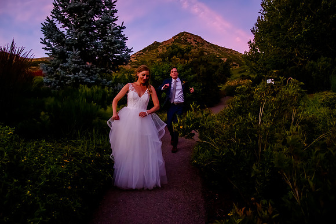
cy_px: 111
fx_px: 251
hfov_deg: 67.6
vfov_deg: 48.2
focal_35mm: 27
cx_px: 159
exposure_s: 1/800
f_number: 4.5
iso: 5000
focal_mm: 24
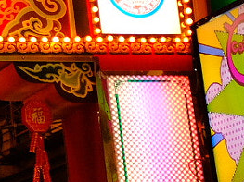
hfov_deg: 8.8
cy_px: -135
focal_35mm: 205
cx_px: -323
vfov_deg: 7.1
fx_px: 1444
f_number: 2
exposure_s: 1/400
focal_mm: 23
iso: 1250
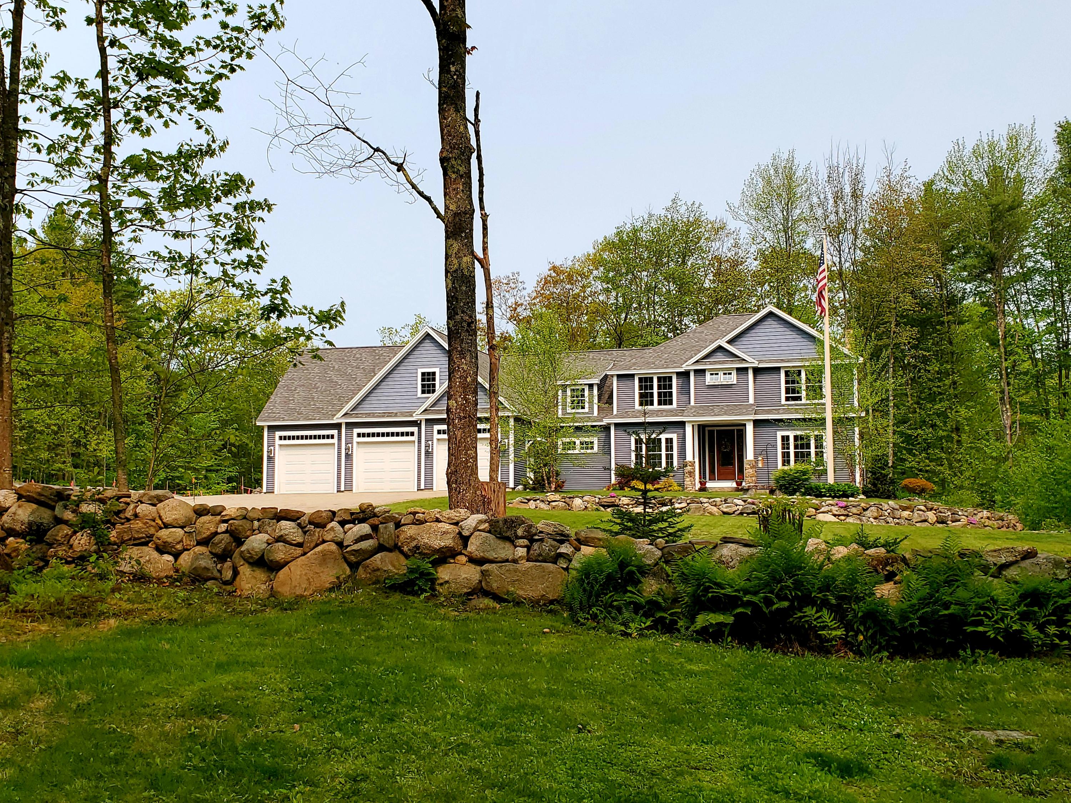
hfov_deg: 67.3
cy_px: 402
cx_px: 536
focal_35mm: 26
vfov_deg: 53.1
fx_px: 804
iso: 50
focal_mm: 4.3
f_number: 2.4
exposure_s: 1/1425
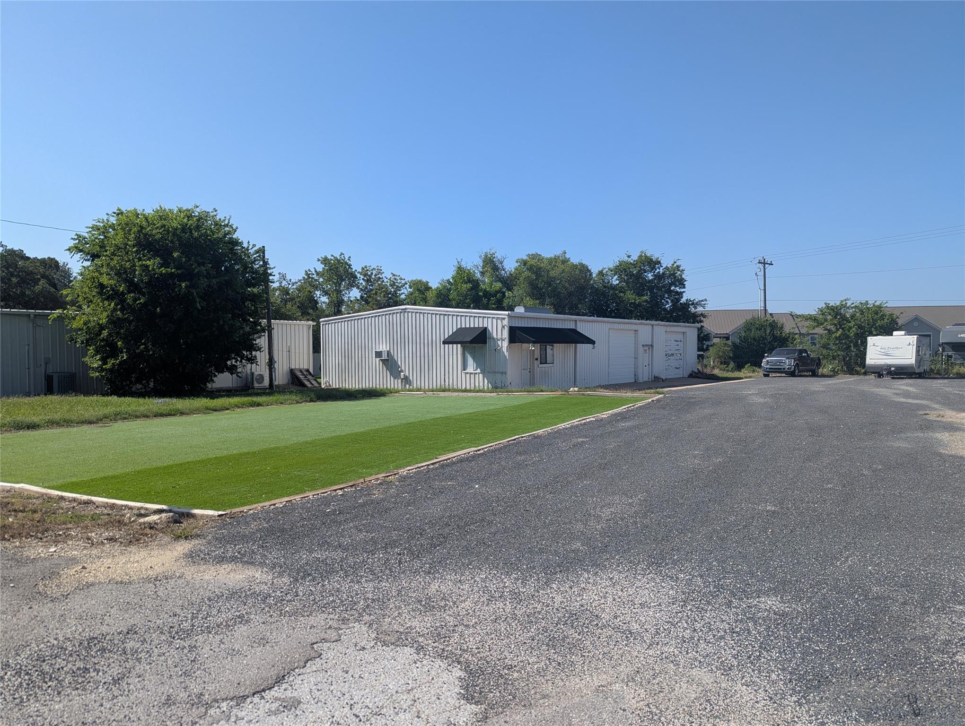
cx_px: 482
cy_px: 363
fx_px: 670
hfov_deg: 71.5
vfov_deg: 56.9
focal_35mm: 24
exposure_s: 1/1984
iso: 47
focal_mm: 6.81
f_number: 1.85
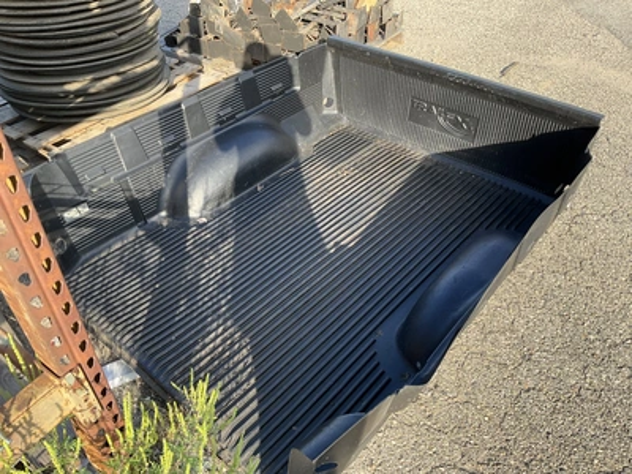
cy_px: 237
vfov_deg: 48.2
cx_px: 316
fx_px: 529
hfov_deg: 61.7
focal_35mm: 29
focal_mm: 3
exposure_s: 1/218
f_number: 1.8
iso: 20
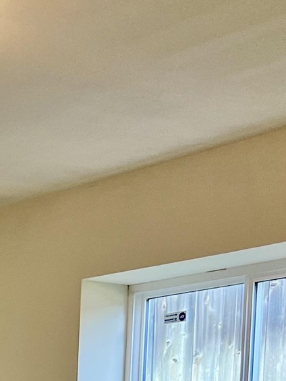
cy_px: 623
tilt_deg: -5.1
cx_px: -182
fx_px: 1167
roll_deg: -1.5
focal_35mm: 106
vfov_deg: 16.4
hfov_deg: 13.0
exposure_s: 1/120
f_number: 1.5
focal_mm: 5.7
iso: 100
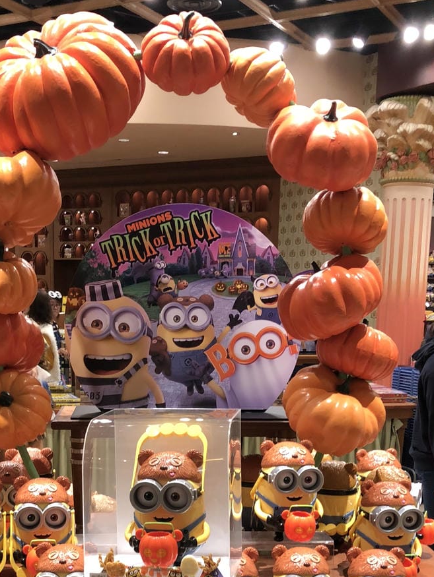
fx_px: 885
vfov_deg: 35.1
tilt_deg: -9.8
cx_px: 194
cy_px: 453
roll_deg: -1.4
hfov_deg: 27.5
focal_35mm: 53
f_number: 1.8
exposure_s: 1/15
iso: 50
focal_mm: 3.99
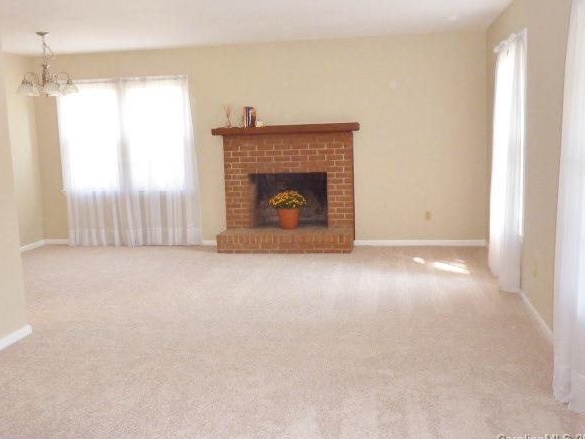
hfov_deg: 52.6
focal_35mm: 35
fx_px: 592
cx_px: 291
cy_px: 209
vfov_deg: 40.7
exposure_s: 1/30
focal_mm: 4.1
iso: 250
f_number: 3.3
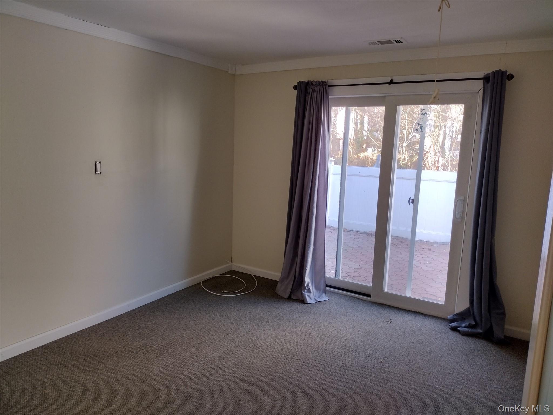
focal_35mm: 27
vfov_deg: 51.4
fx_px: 431
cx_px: 276
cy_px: 208
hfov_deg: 65.3
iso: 172
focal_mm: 4.71
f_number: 1.7
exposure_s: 1/120
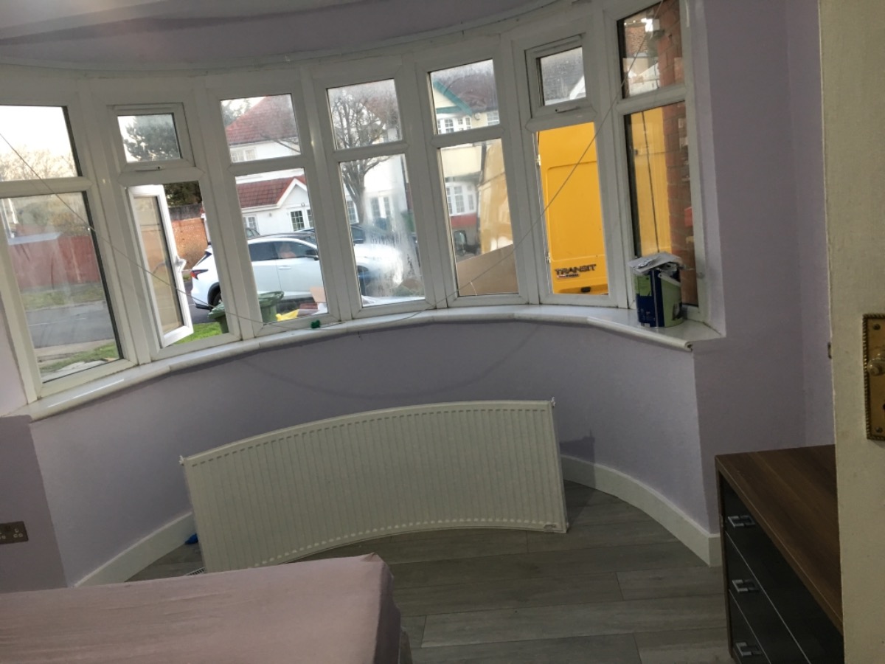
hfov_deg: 61.7
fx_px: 741
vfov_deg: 48.2
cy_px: 332
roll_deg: +7.6
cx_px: 442
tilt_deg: -12.6
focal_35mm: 29
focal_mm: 4.15
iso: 125
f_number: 2.2
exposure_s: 1/33
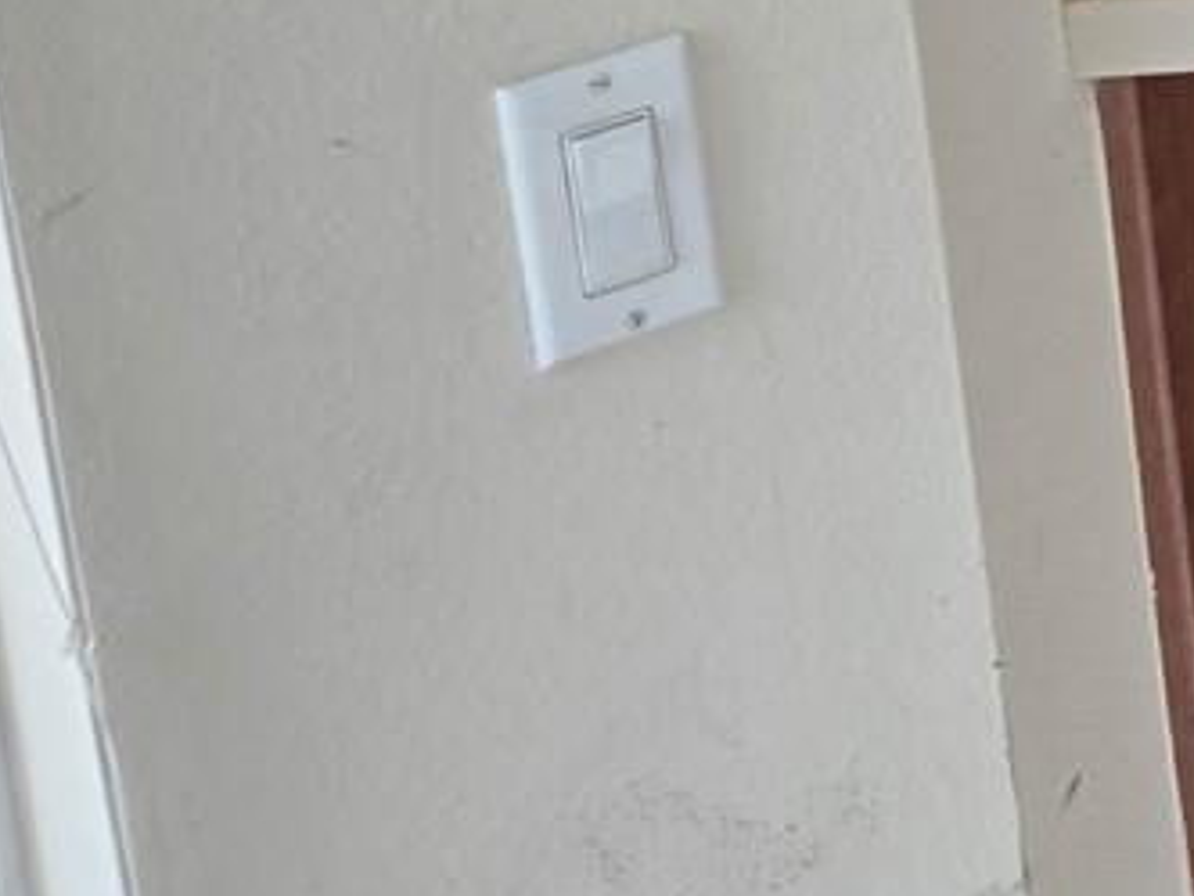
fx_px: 3829
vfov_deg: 12.2
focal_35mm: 111
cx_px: 2395
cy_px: -763
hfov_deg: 14.6
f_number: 1.8
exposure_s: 1/180
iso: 64
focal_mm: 5.4
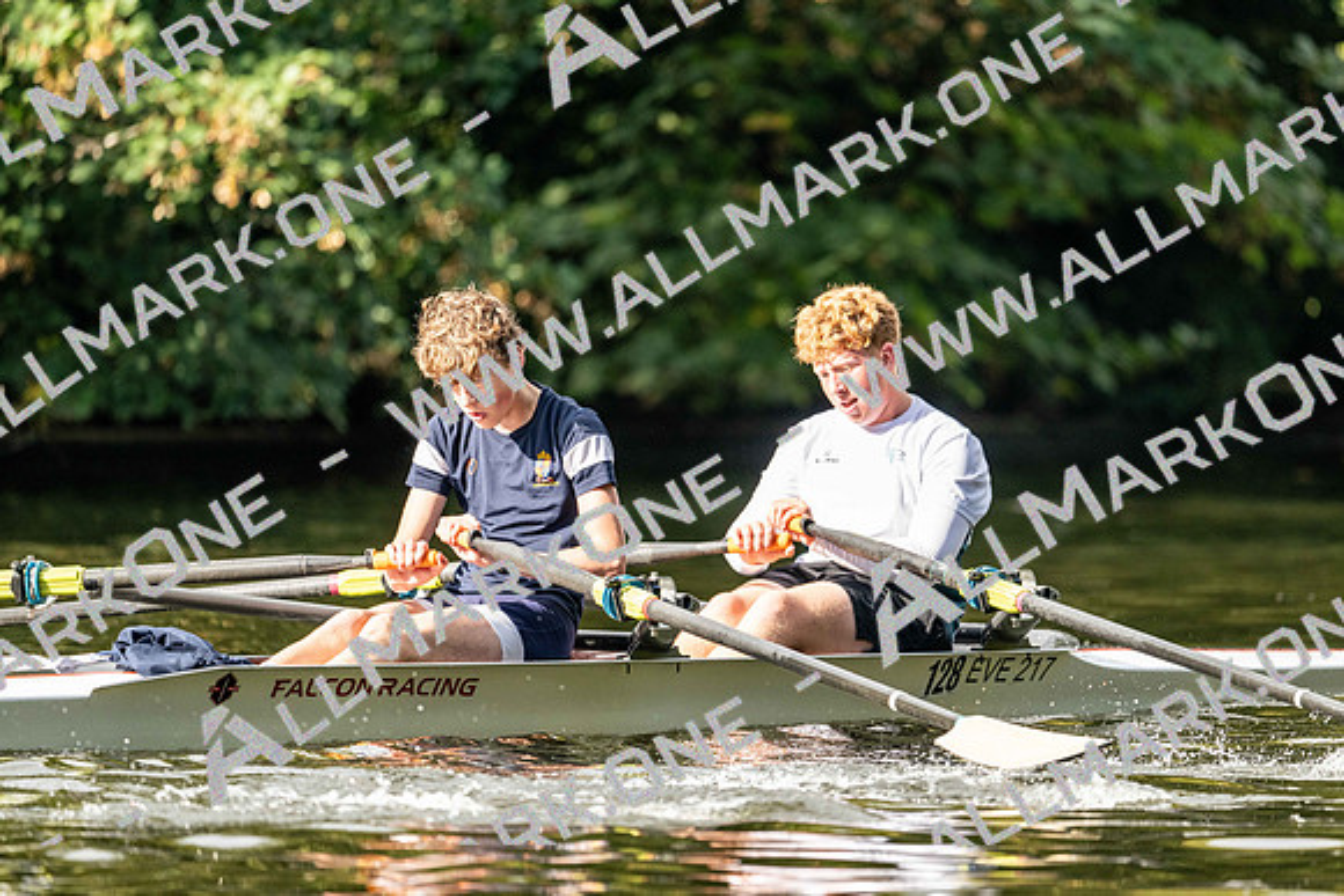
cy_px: 448
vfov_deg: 3.4
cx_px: 672
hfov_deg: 5.1
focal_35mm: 400
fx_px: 14944
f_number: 4.5
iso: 1000
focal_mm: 400
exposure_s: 1/2500
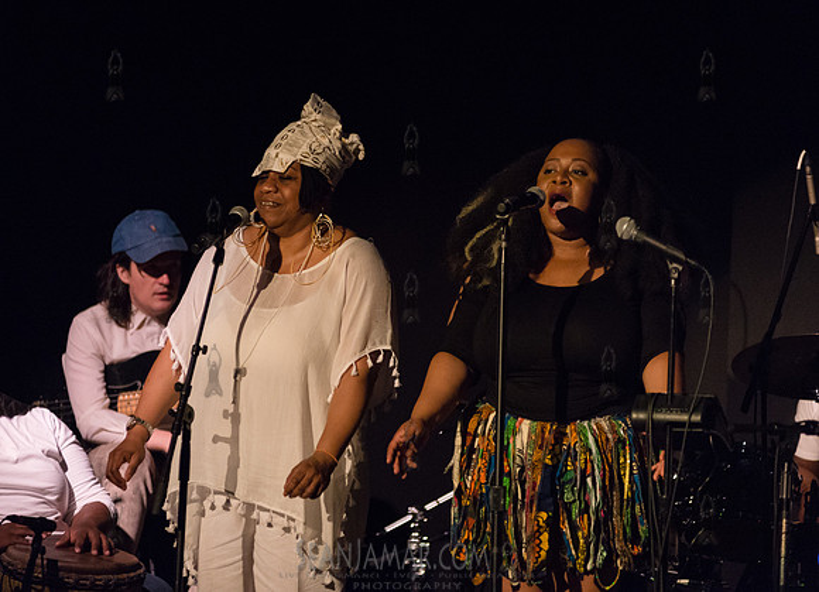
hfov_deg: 9.0
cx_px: 374
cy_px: 279
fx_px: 5215
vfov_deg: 6.5
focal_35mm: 223
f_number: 2.8
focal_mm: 200
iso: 4000
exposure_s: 1/200
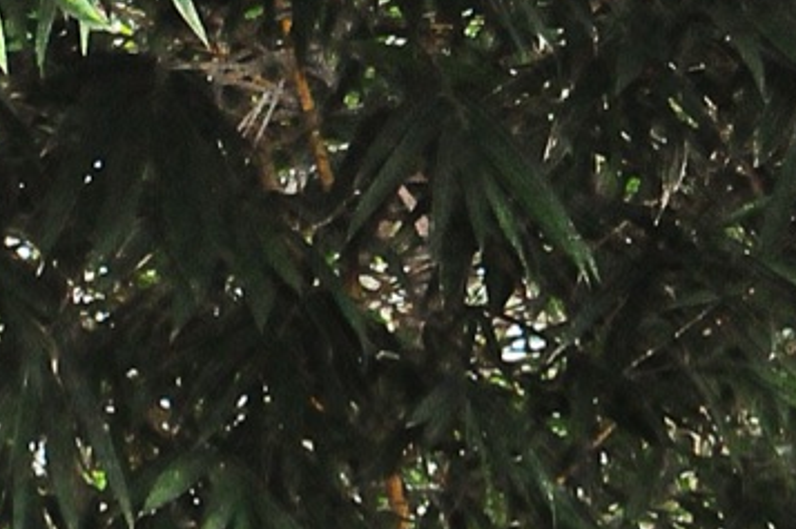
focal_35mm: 175
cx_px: -959
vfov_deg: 7.7
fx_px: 3864
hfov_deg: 10.5
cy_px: 795
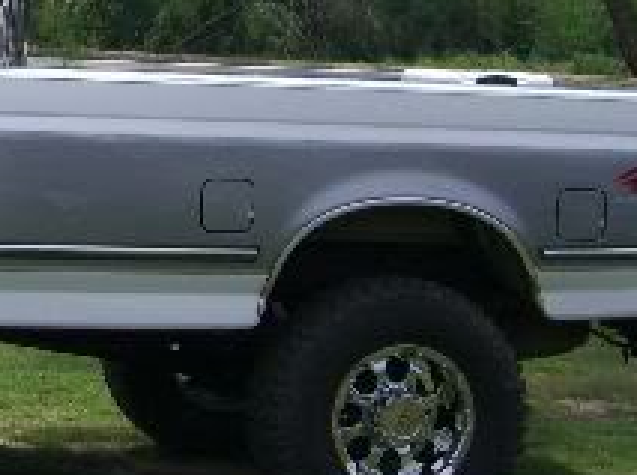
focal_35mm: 143
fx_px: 2627
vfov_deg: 10.2
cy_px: -21
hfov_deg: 13.3
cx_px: -200
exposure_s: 1/320
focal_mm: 7.9
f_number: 5.6
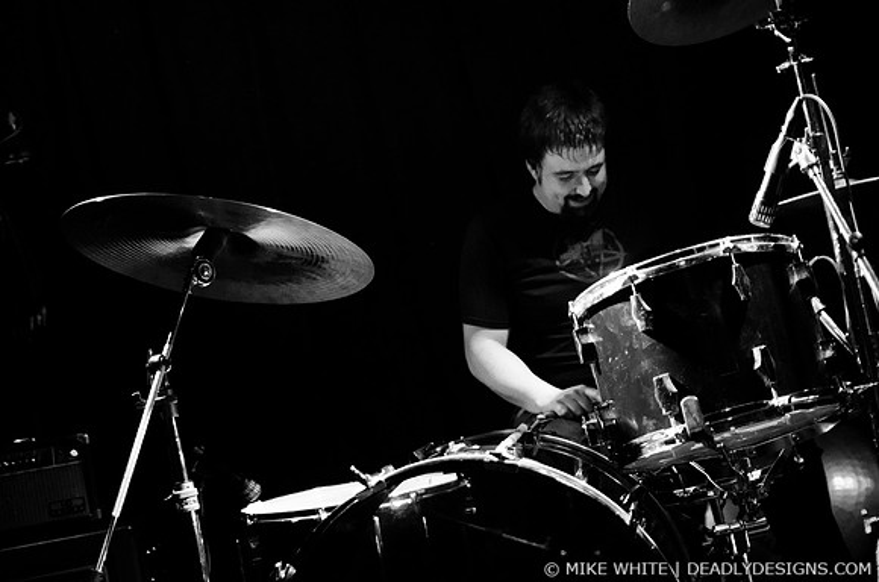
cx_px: 440
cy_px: 291
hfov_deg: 43.7
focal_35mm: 45
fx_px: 1096
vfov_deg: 29.7
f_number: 1.8
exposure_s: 1/80
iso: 1600
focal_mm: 30
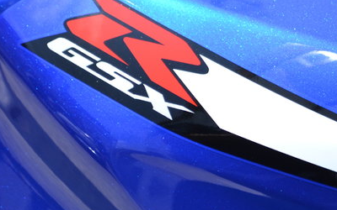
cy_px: 6
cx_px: 332
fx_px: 1543
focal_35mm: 168
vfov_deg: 7.8
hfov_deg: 12.3
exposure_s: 1/200
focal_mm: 55
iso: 100
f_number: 7.1
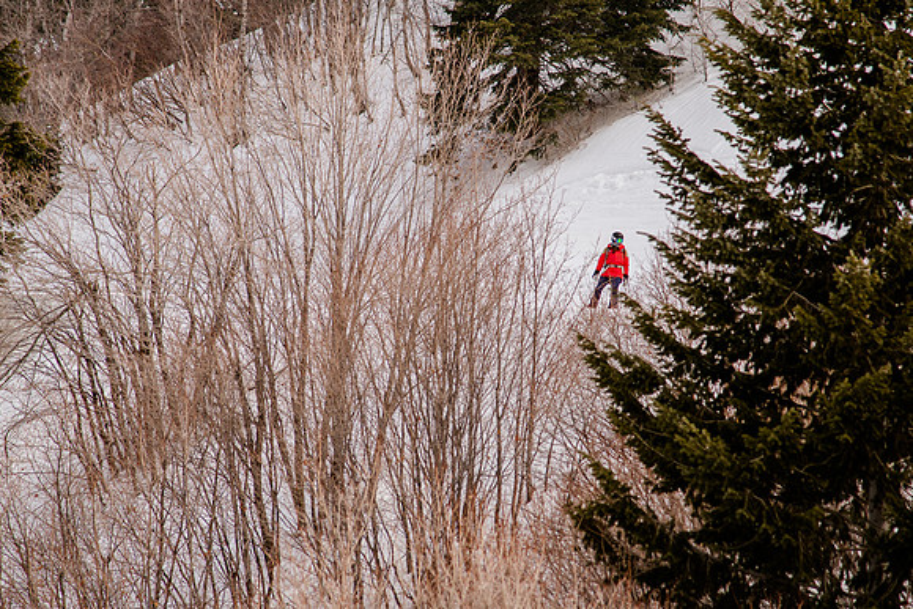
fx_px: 4566
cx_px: 456
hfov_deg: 11.4
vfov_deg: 7.6
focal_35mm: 180
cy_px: 304
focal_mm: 120
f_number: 4
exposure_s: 1/1250
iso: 160
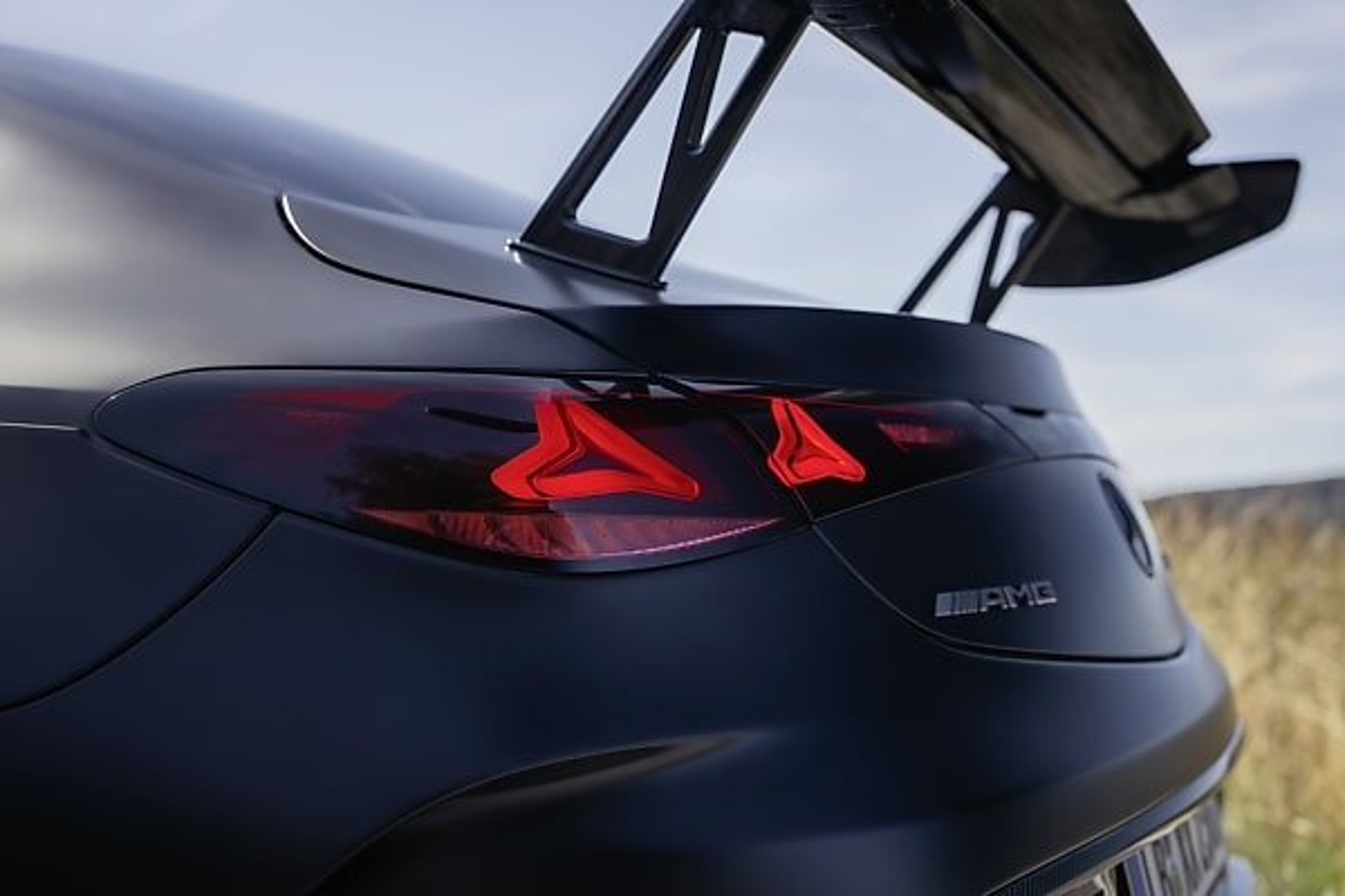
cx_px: 672
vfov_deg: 31.2
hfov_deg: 45.4
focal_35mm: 43
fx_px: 1606
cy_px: 448
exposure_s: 1/160
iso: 160
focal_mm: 43
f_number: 3.2
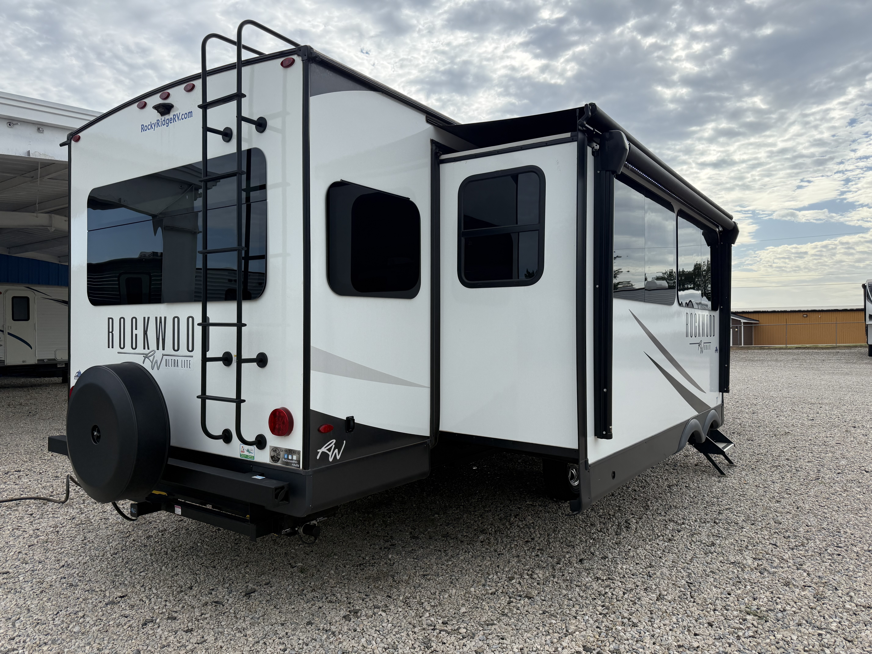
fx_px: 605
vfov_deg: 56.8
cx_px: 436
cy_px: 327
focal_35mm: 24
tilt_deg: +0.8
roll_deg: -0.4
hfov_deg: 71.6
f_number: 1.78
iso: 125
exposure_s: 1/4405
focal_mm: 6.76
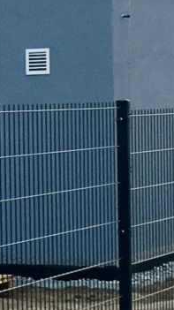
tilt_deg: -4.7
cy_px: 208
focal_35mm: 180
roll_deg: +2.2
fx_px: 1479
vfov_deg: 12.0
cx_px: -91
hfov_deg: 6.6
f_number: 2.2
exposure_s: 1/50
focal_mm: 4.15
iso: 32
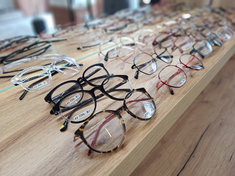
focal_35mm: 23
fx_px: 156
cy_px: 88
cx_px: 118
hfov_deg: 73.9
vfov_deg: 58.9
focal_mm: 5.54
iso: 64
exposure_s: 1/100
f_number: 1.8
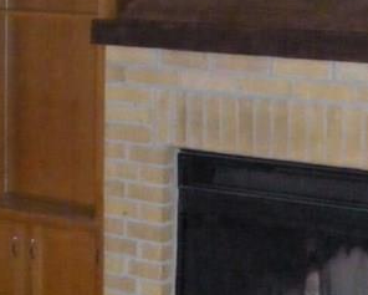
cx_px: 188
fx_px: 1286
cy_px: 0
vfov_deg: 12.9
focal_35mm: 118
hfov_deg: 16.3
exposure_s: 1/60
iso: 800
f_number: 3.8
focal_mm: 5.9
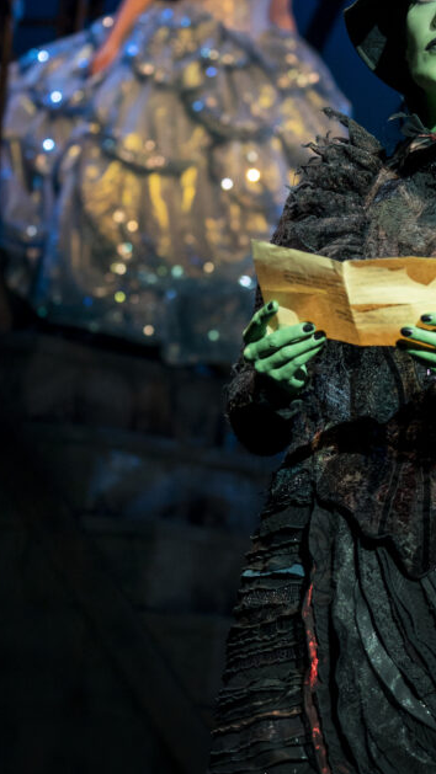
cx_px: 296
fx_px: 2979
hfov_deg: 8.4
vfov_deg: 14.8
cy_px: 324
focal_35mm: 145
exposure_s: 1/320
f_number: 4
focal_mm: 85
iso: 2000
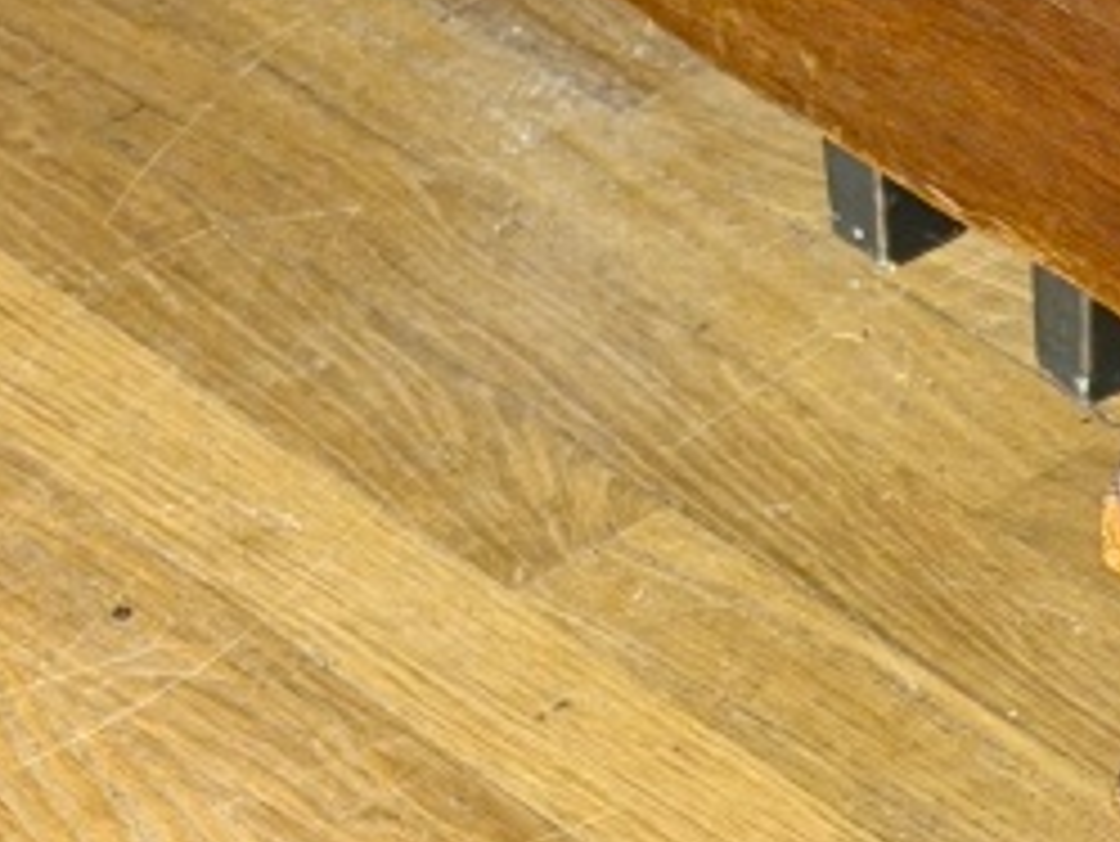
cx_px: 1723
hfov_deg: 8.4
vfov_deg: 6.4
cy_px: 513
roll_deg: -0.5
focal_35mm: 231
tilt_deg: -36.8
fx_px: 7478
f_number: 1.78
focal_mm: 6.76
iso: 200
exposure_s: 1/33
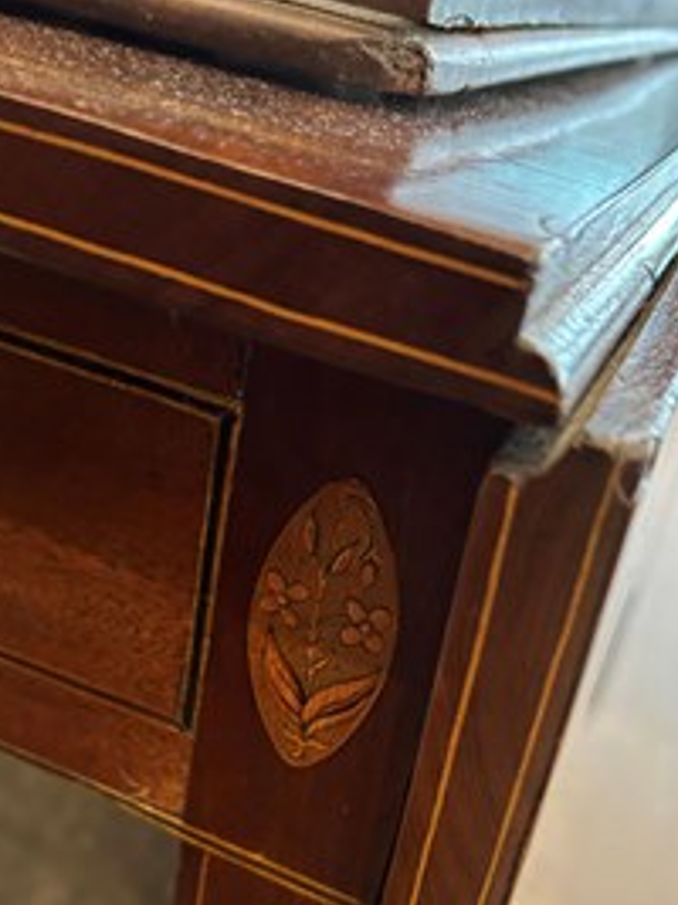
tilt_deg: -34.3
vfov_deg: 46.4
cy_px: 661
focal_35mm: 39
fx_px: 1019
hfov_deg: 36.8
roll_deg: -11.6
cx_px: 322
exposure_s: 1/40
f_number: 1.5
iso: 640
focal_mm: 5.7
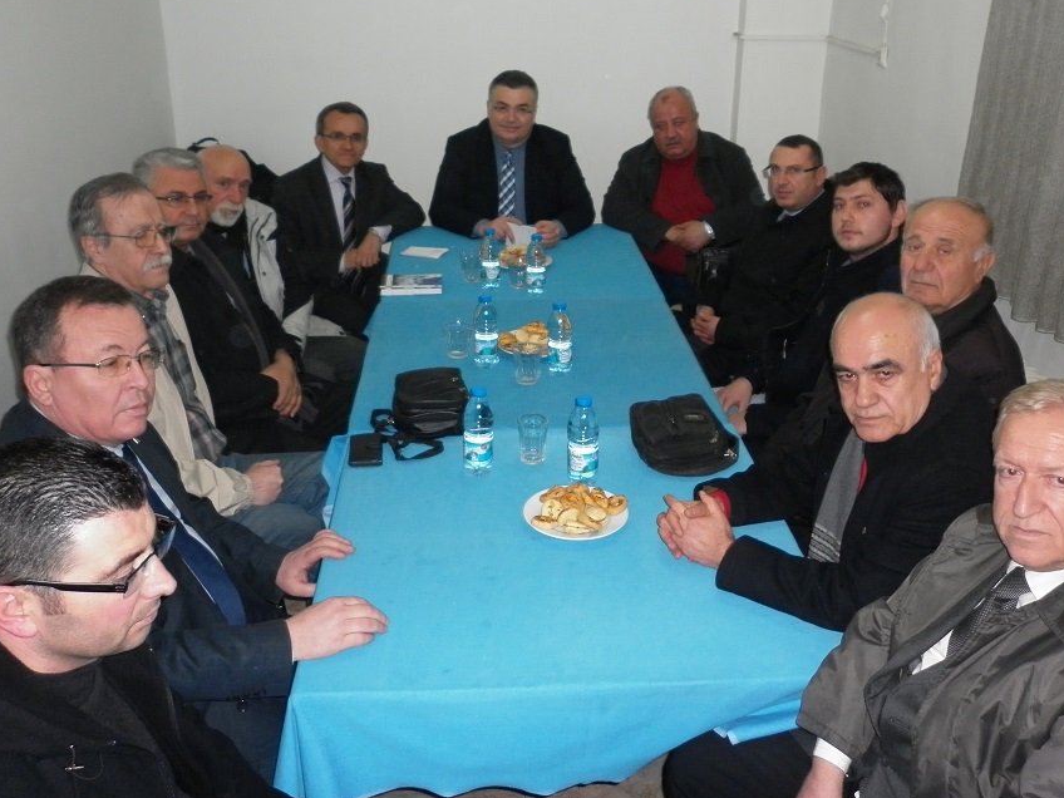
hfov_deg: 55.3
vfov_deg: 42.8
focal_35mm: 33
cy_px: 332
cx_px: 542
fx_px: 1014
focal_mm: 5
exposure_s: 1/30
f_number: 2.8
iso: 200
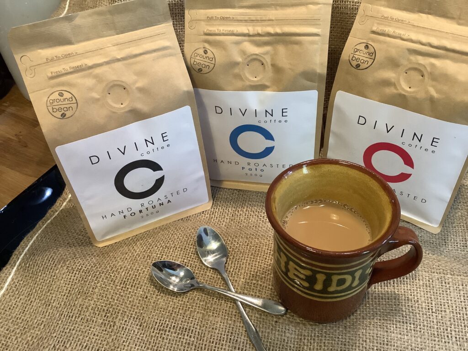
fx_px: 419
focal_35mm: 31
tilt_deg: -43.3
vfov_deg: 45.4
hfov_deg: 58.4
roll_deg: +5.1
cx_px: 234
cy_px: 176
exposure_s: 1/50
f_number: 2.4
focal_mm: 3.3
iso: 250
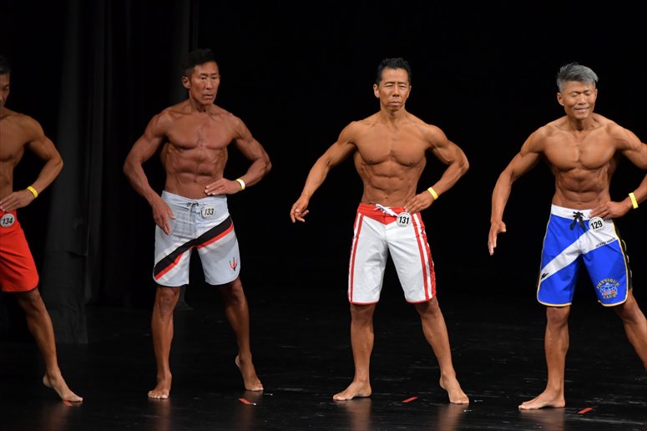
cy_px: 216
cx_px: 324
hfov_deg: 7.6
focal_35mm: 270
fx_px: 4850
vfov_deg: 5.1
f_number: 5.6
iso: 3200
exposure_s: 1/400
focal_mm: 180
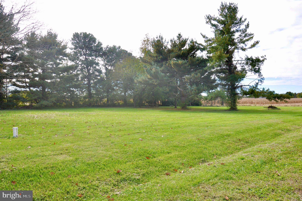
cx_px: 151
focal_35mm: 27
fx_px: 226
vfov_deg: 47.8
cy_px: 100
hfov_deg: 67.4
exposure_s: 1/320
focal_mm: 18
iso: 200
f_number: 9
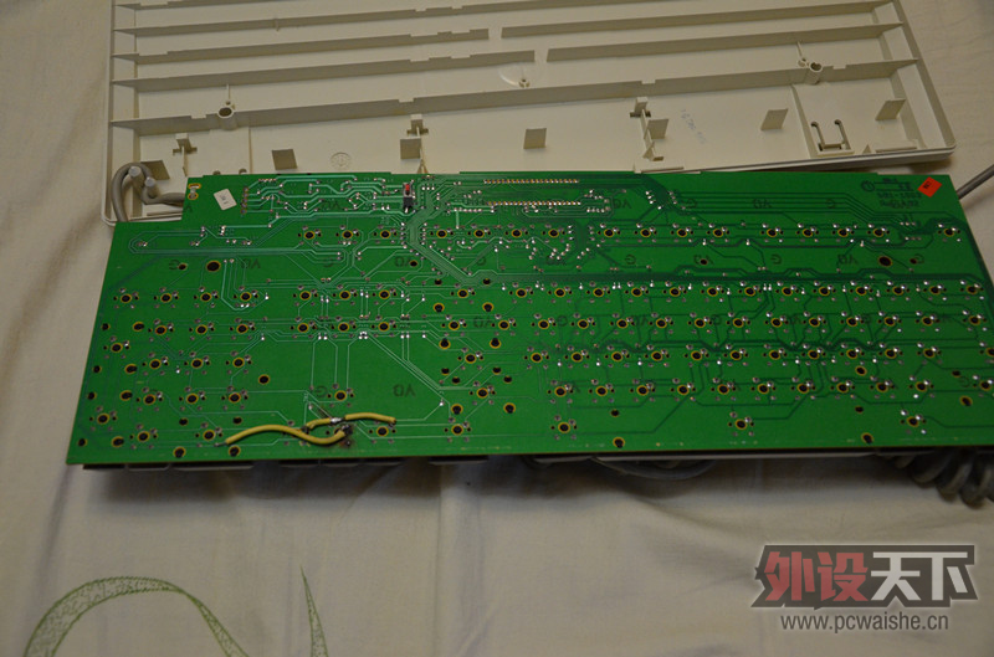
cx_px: 497
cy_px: 328
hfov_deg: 51.4
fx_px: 1033
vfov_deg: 35.3
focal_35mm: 38
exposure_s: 1/25
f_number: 4
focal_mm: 25
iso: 1600
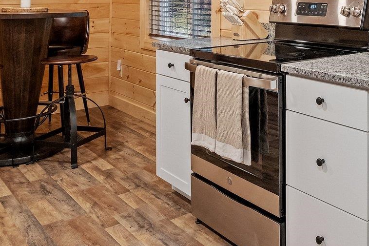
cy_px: 0
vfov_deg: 27.5
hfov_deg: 40.1
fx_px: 471
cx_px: 319
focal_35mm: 46
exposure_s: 1/6
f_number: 8
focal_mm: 11
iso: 1000
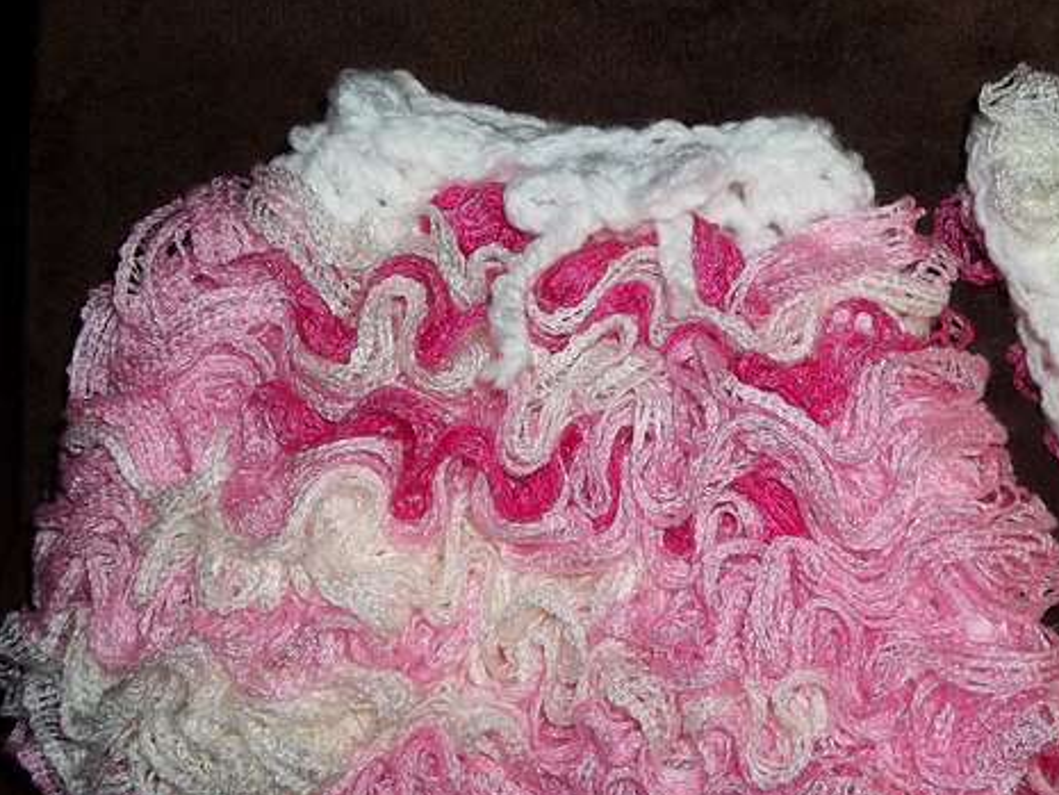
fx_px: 1346
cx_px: 686
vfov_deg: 32.7
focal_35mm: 44
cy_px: 499
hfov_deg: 42.5
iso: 64
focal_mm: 5.7
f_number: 2.9
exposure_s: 1/30
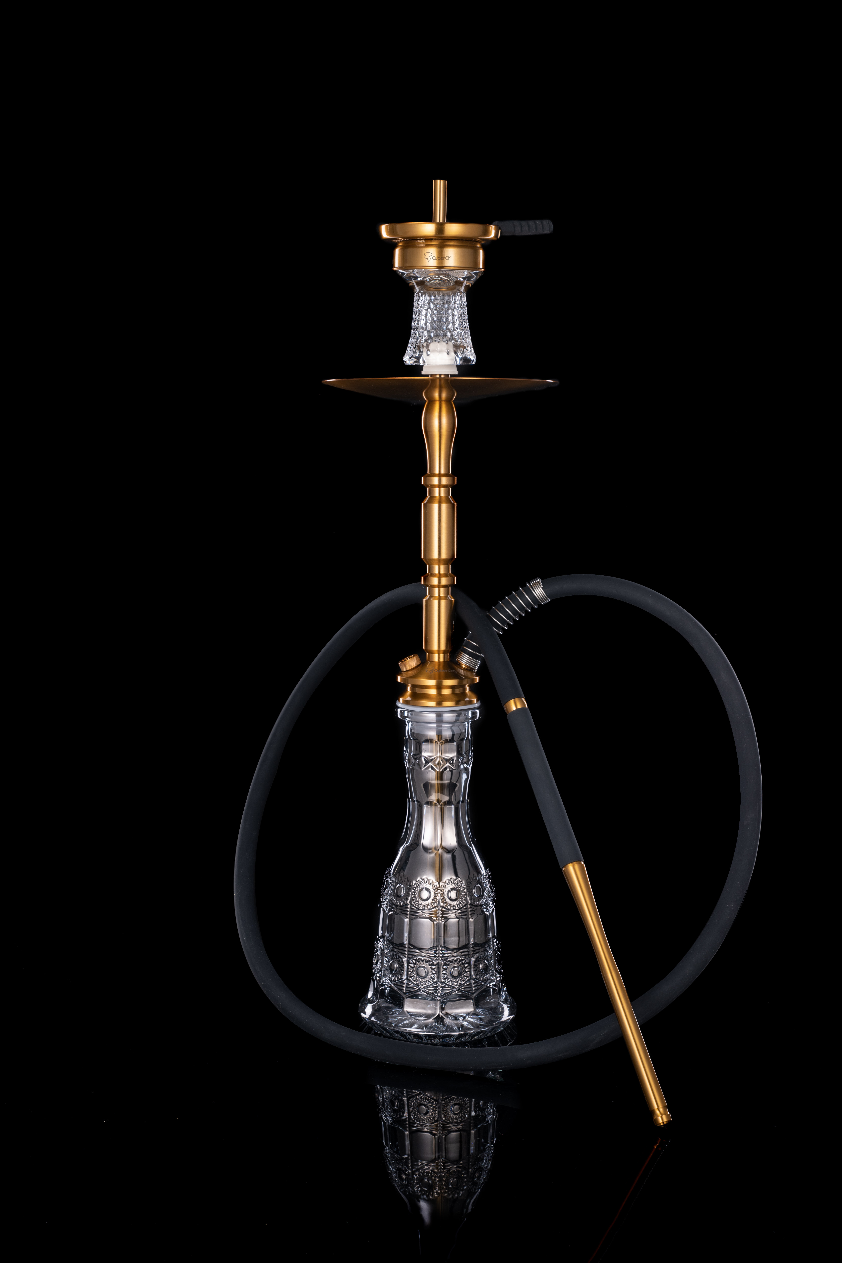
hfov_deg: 26.0
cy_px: 598
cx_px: 429
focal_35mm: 52
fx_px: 1824
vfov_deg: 38.2
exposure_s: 1/125
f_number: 9
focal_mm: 48
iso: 64
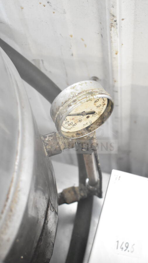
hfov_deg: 24.2
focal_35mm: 50
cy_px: 130
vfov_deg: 41.7
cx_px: 85
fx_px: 345
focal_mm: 31
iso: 3200
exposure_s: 1/50
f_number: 4.2
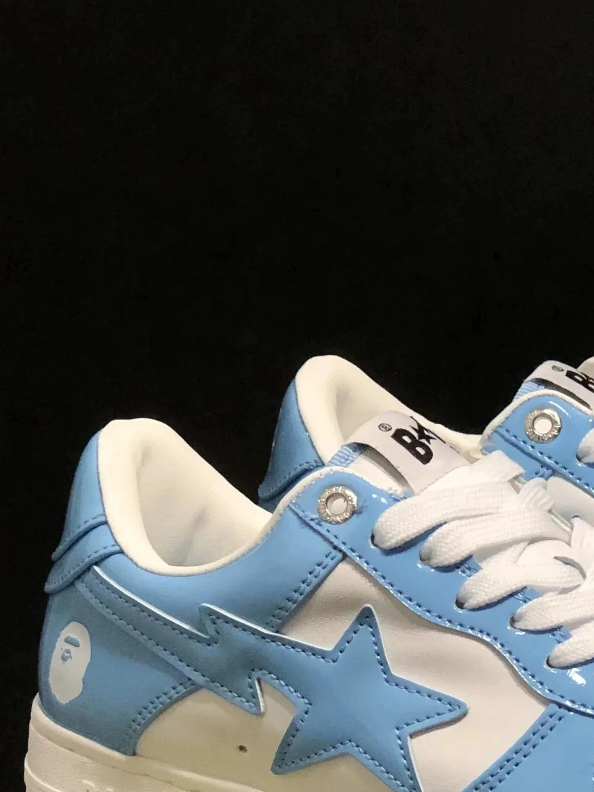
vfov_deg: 15.5
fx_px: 2883
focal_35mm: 126
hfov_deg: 11.7
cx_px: 564
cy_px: 709
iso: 50
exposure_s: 1/30
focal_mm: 6.6
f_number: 2.8
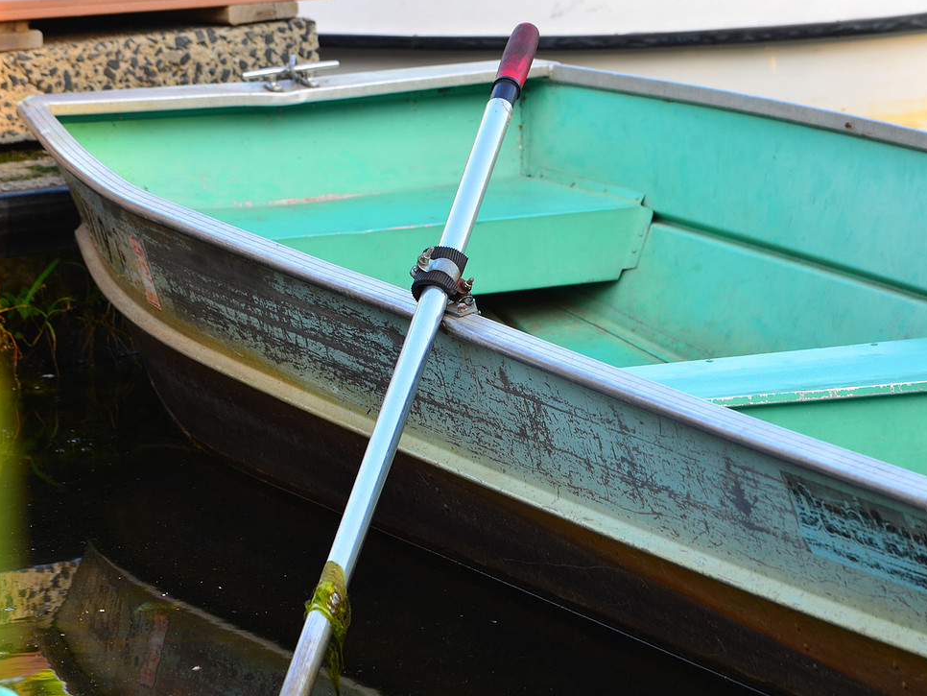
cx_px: 493
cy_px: 347
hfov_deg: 6.7
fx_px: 7902
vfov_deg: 5.0
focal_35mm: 295
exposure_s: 1/30
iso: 100
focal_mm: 180
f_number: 9
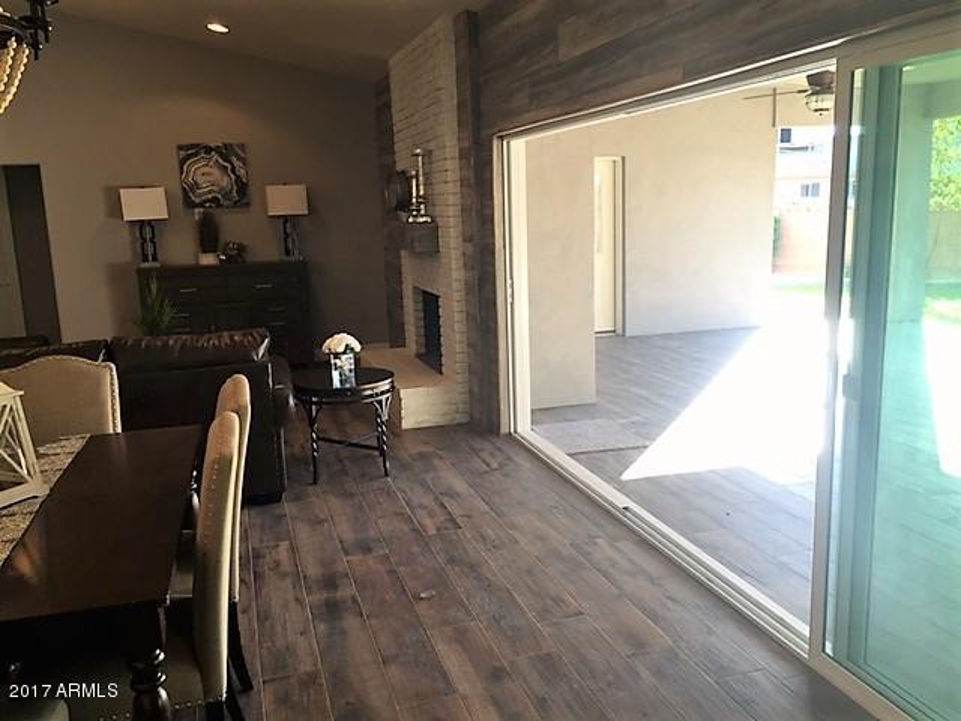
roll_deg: +2.7
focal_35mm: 29
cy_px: 360
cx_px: 480
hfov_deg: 61.7
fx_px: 805
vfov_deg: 48.2
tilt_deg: -9.6
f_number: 2.2
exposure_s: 1/60
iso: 40
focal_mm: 4.15
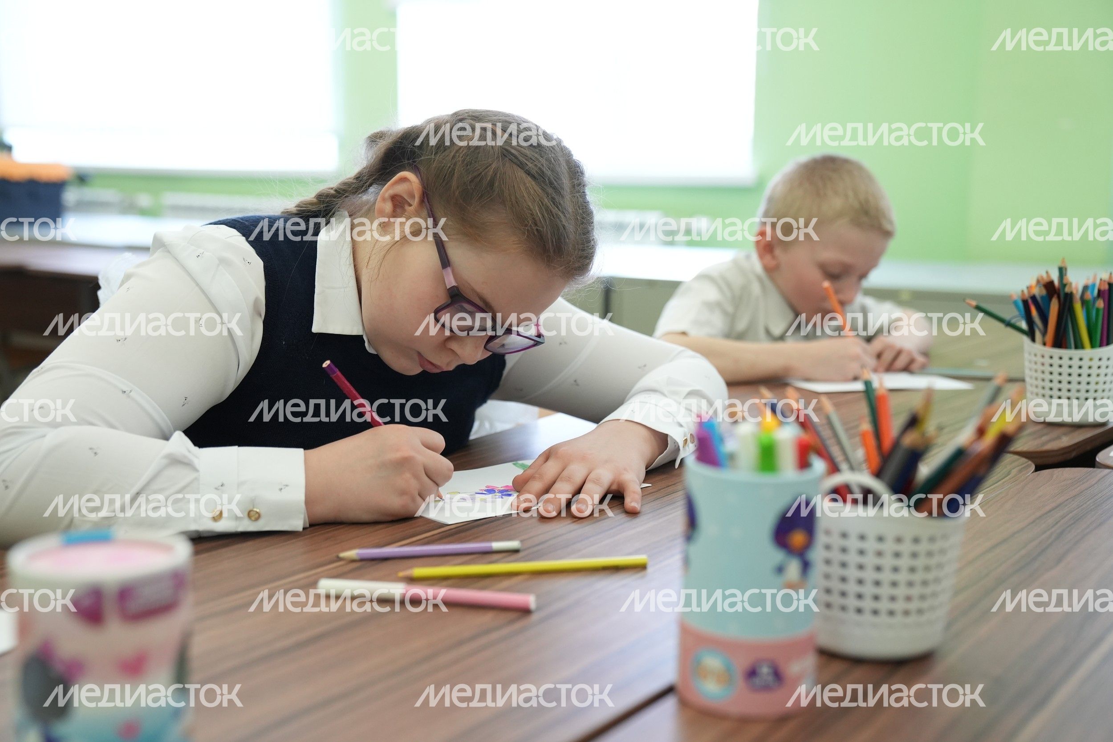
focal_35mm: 46
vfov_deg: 29.2
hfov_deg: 42.7
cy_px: 371
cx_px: 556
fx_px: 1422
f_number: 3.2
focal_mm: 46
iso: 2000
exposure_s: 1/250
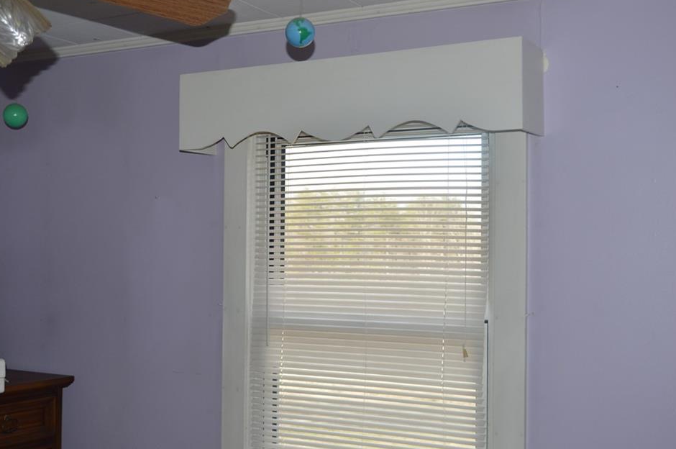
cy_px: 227
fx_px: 919
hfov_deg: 40.4
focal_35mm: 49
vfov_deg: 27.4
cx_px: 328
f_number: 5.6
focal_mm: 30
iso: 400
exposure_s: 1/200
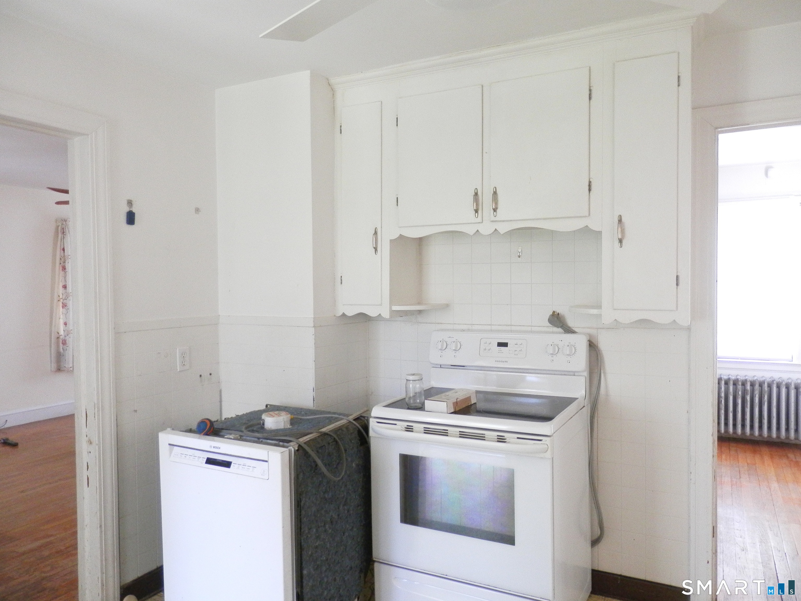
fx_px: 578
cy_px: 300
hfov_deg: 69.4
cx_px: 400
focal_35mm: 25
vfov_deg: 54.9
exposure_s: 1/30
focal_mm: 4.5
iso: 200
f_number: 3
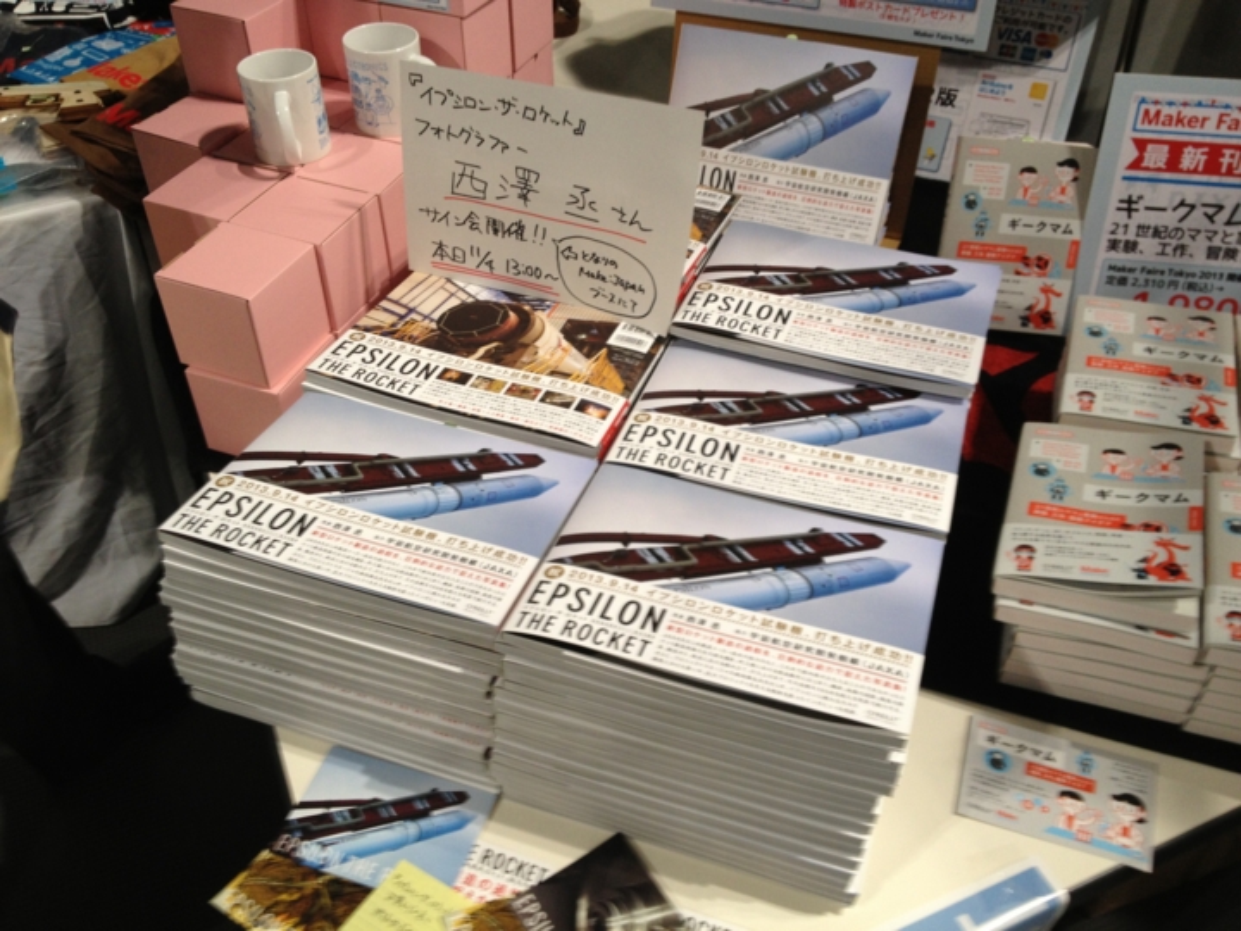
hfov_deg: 52.6
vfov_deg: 40.7
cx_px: 620
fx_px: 1255
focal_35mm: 35
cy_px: 466
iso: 80
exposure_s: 1/20
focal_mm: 4.28
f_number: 2.4
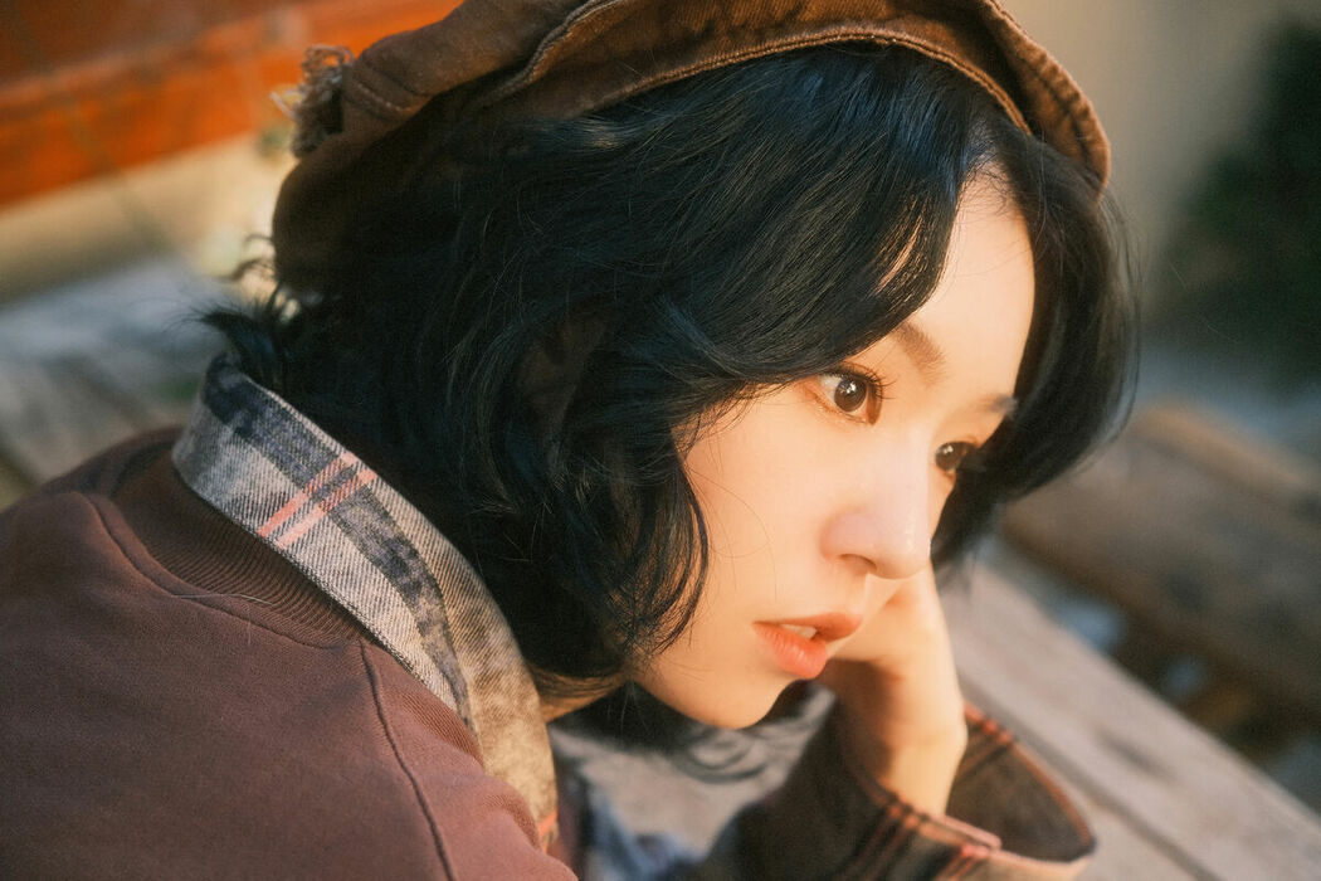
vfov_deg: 16.5
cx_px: 660
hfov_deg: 24.5
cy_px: 440
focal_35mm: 83
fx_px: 3045
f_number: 2.8
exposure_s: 1/125
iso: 800
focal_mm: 55
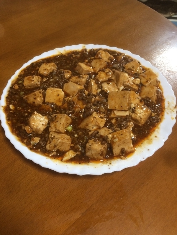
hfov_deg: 48.2
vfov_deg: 61.7
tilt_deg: -49.8
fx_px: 198
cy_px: 118
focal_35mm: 29
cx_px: 88
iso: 100
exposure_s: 1/30
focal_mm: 4.15
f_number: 2.2
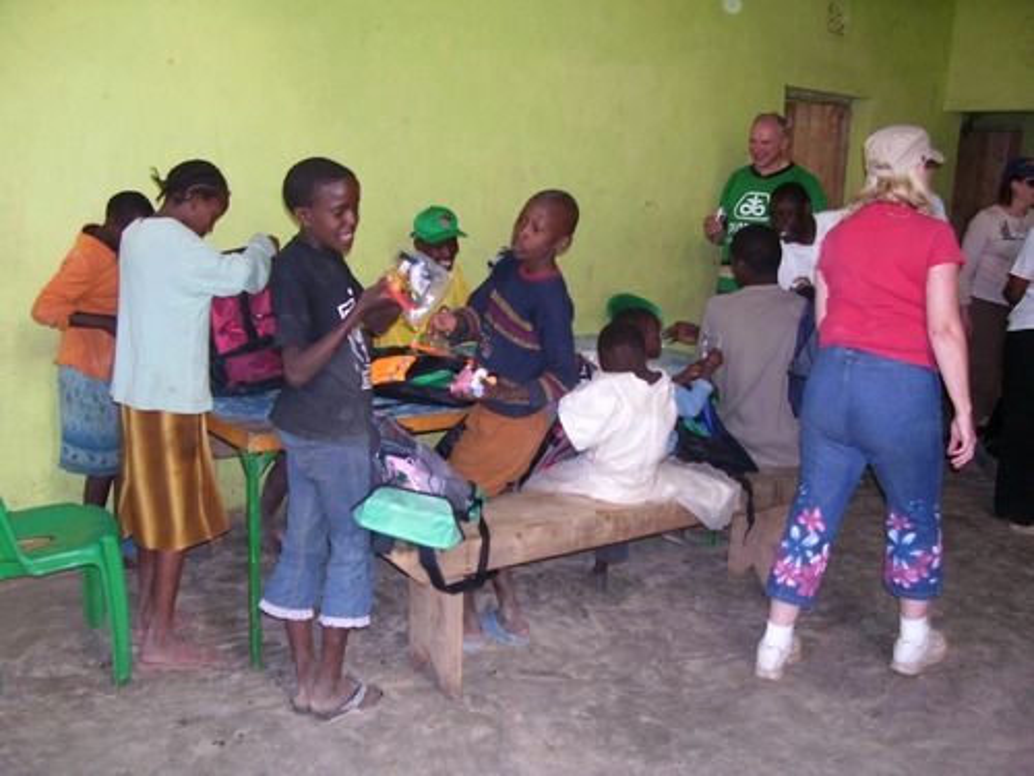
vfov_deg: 41.8
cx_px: 517
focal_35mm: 34
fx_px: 1016
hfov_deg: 54.0
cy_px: 388
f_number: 2.7
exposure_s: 1/60
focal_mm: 5.6
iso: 125
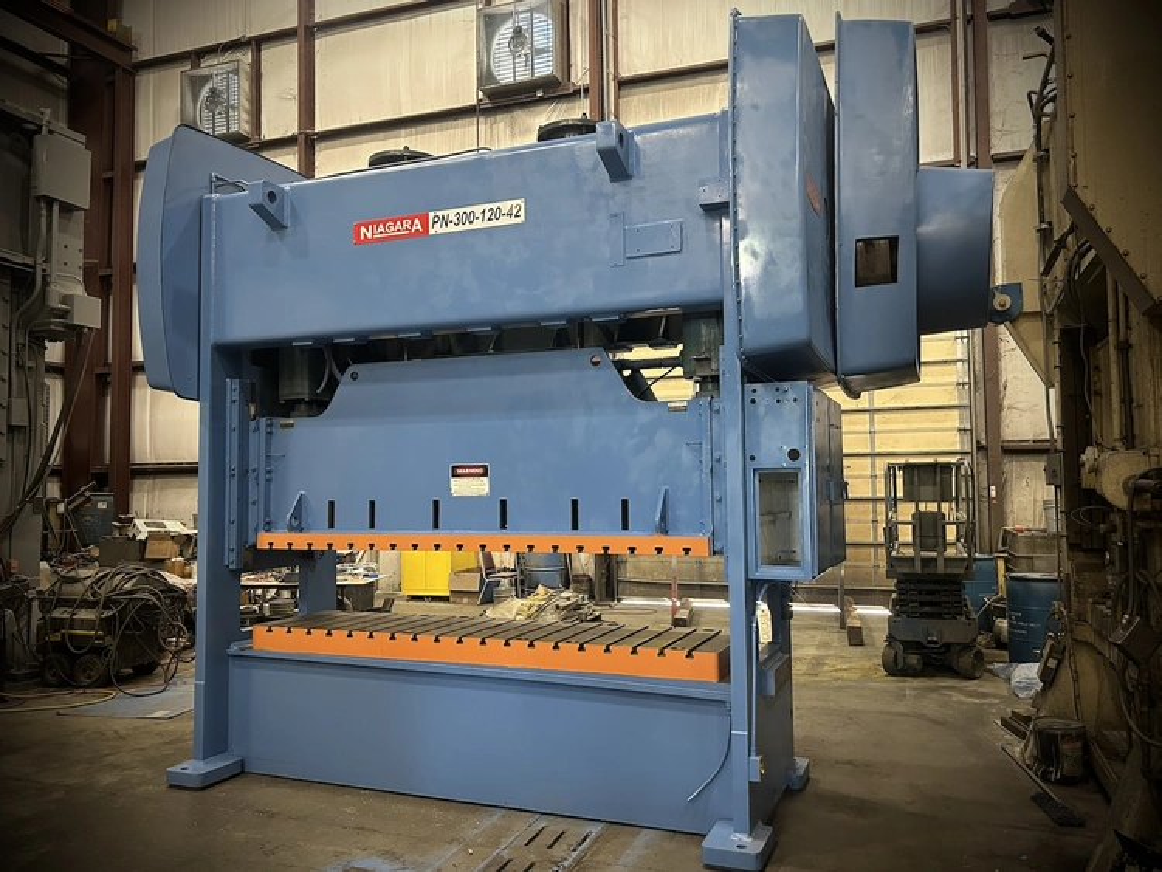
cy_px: 436
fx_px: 873
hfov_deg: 67.3
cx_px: 581
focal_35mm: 26
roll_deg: -0.1
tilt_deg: +2.0
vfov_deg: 53.1
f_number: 1.5
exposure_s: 1/60
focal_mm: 5.7
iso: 400
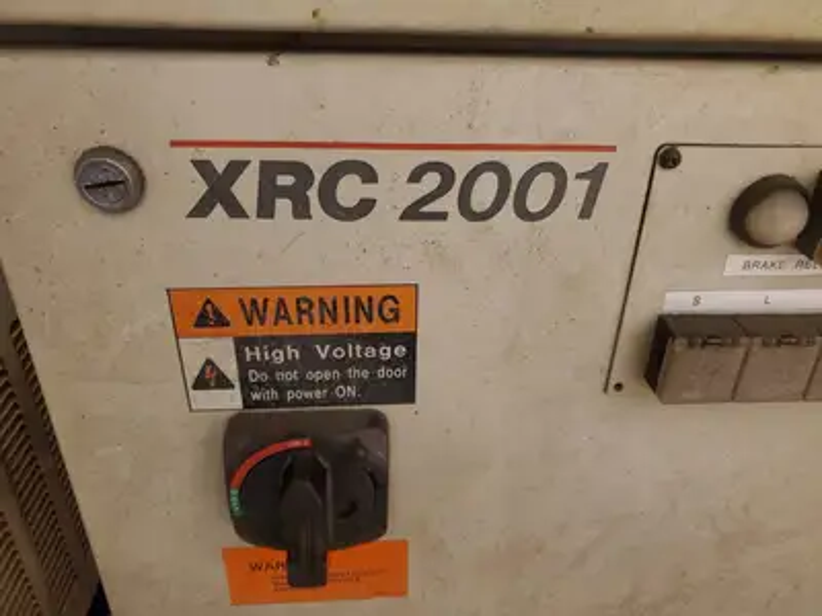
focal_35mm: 26
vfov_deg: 53.1
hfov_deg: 67.3
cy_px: 308
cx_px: 411
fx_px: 617
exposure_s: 1/33
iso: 640
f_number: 1.5
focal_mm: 4.3
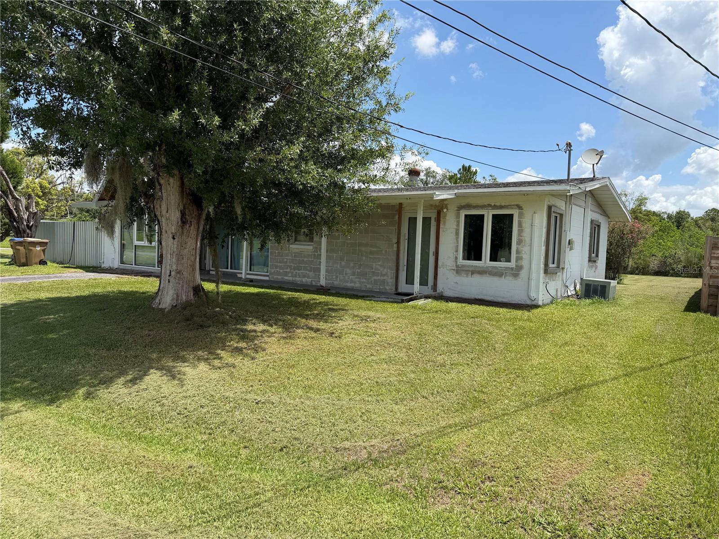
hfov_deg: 71.6
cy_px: 270
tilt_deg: -2.3
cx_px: 360
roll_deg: -0.9
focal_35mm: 24
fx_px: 498
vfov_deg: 56.8
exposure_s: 1/3584
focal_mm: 6.76
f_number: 1.78
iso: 80
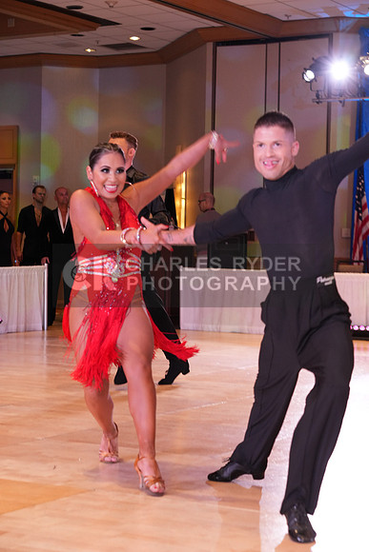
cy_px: 276
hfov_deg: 16.7
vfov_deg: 24.8
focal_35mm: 82
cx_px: 184
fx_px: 1260
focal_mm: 82
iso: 2000
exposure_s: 1/200
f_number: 5.6
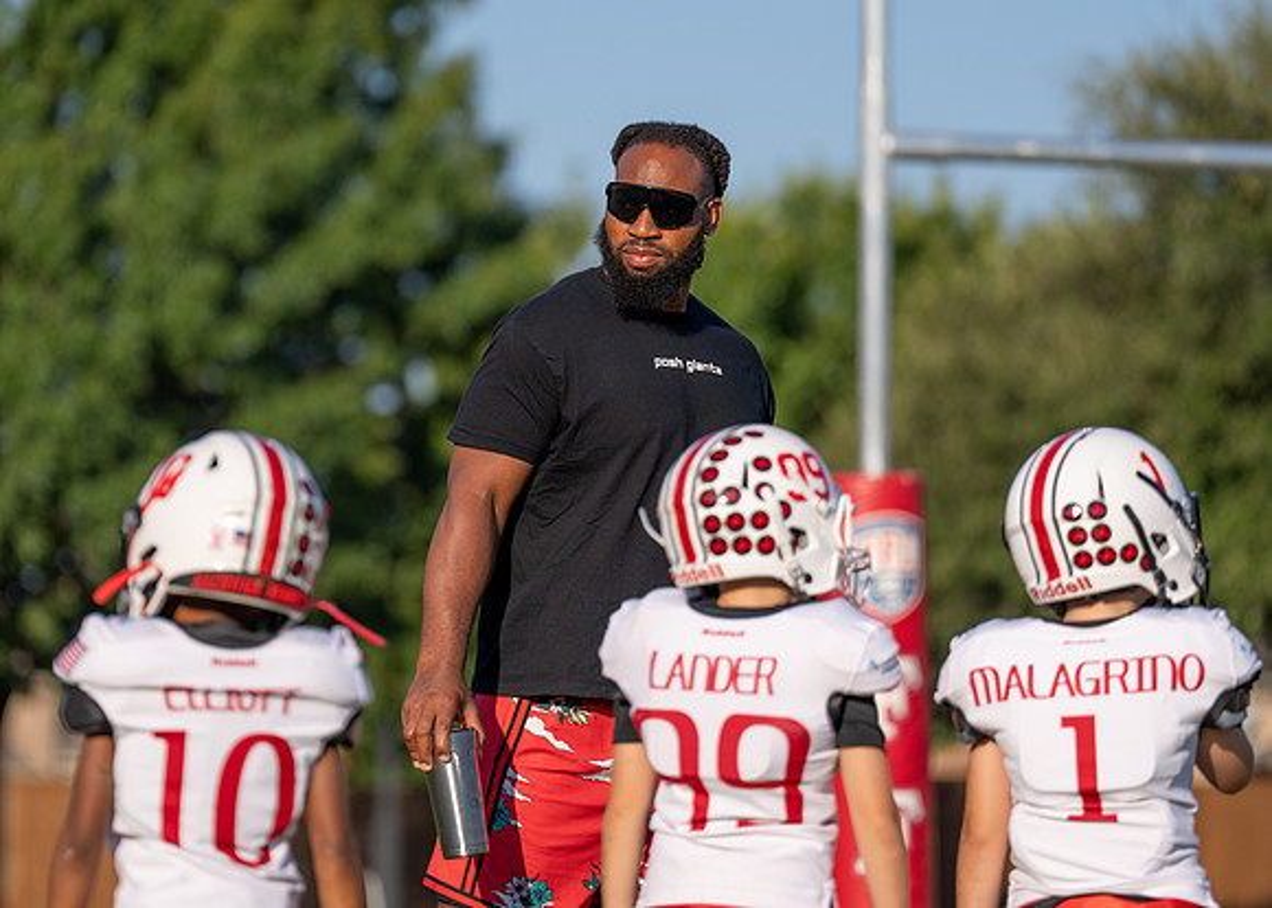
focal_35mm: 228
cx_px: 518
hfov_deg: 8.8
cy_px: 337
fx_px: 8241
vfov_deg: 6.3
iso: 100
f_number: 2.8
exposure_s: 1/2500
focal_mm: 173
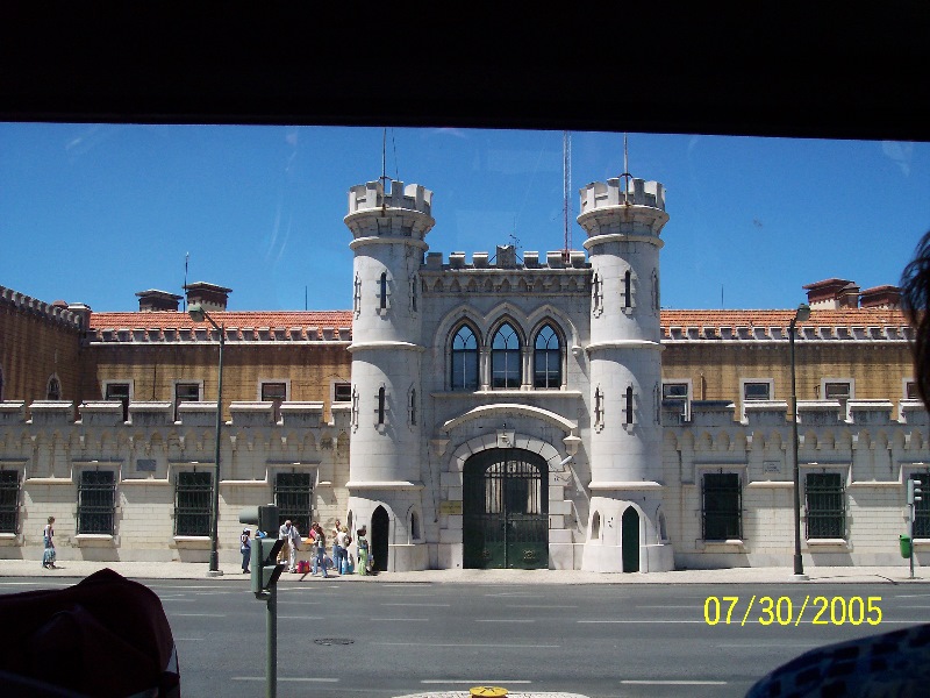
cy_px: 349
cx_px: 465
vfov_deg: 37.7
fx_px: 1021
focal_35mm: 38
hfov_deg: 49.0
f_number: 4.8
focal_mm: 8
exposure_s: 1/1000
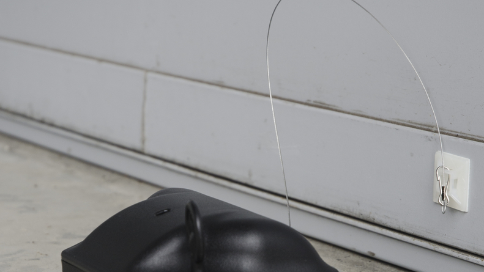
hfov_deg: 16.4
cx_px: 241
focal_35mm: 131
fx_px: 1679
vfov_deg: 9.2
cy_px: 222
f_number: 5.6
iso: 200
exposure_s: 1/125
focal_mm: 55
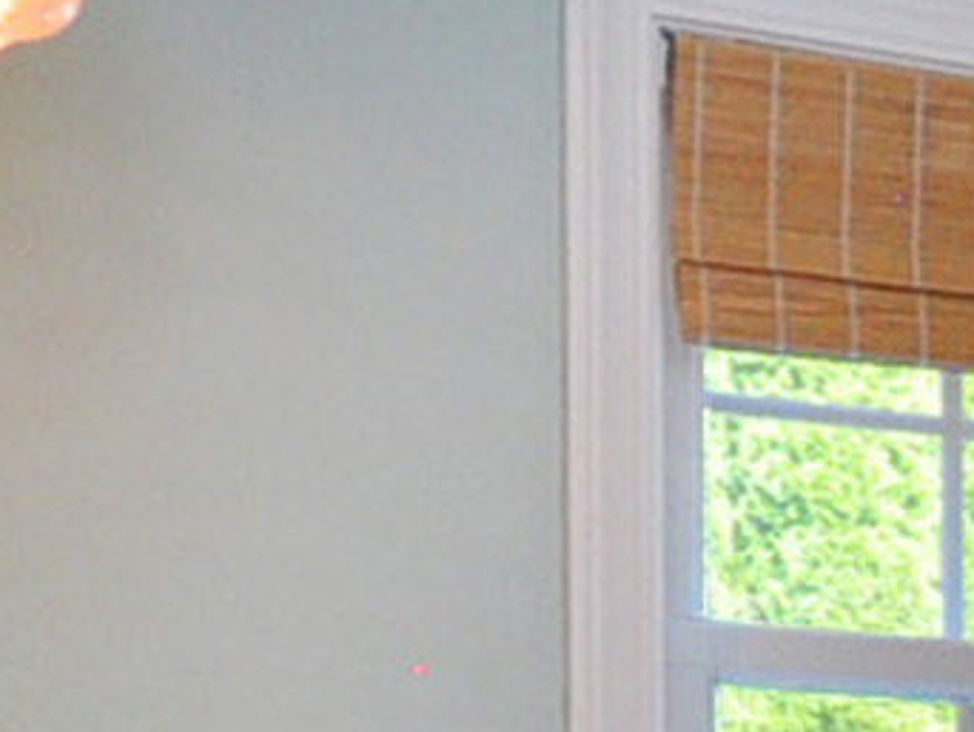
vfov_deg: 11.5
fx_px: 3435
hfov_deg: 12.3
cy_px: 1179
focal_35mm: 122
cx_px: 2429
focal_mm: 10
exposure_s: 1/50
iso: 640
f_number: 4
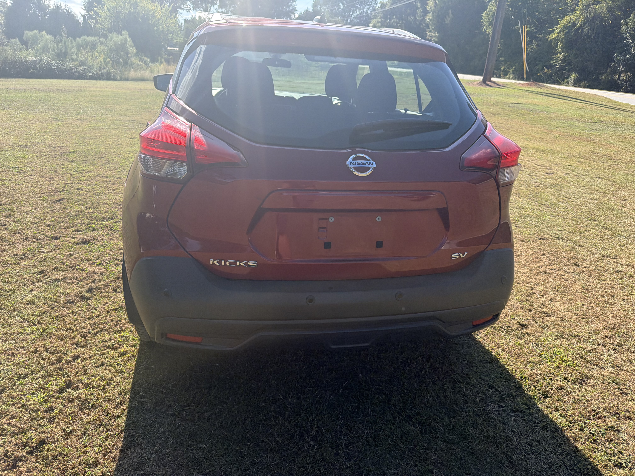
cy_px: 238
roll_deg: -2.7
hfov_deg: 71.6
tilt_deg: -23.4
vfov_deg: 56.8
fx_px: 440
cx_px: 318
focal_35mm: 24
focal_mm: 6.76
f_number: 1.78
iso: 320
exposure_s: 1/8130
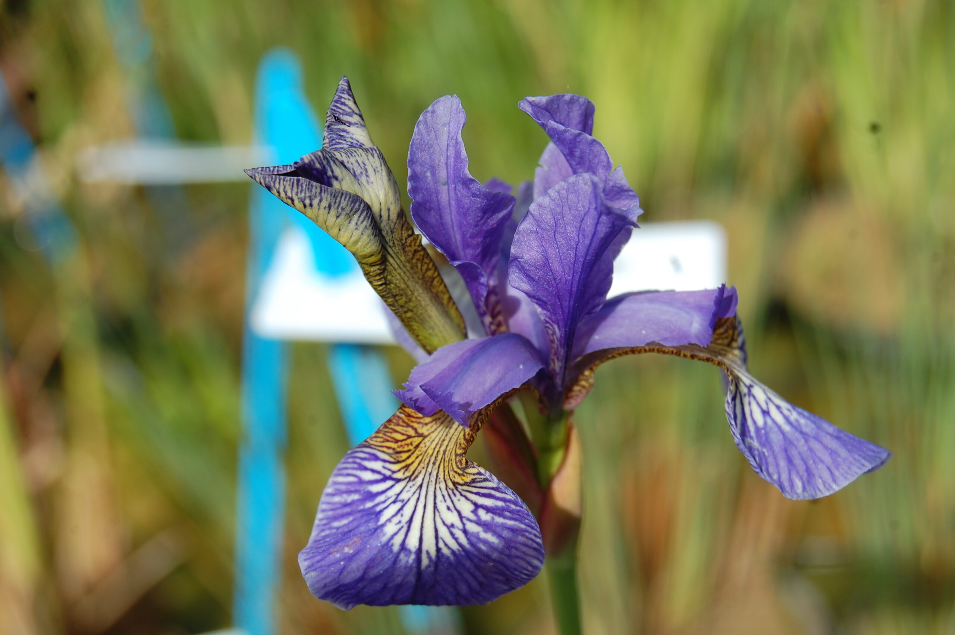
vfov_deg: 18.1
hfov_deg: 27.0
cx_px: 478
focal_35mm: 75
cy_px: 318
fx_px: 1988
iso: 200
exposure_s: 1/320
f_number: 9
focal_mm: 50
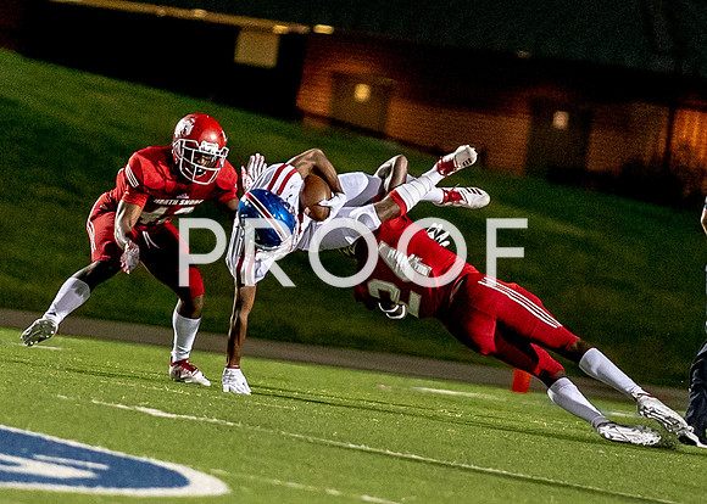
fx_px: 11947
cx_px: 427
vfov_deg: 2.4
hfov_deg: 3.4
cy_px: 166
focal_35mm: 595
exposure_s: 1/1000
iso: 6400
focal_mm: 198
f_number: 2.8
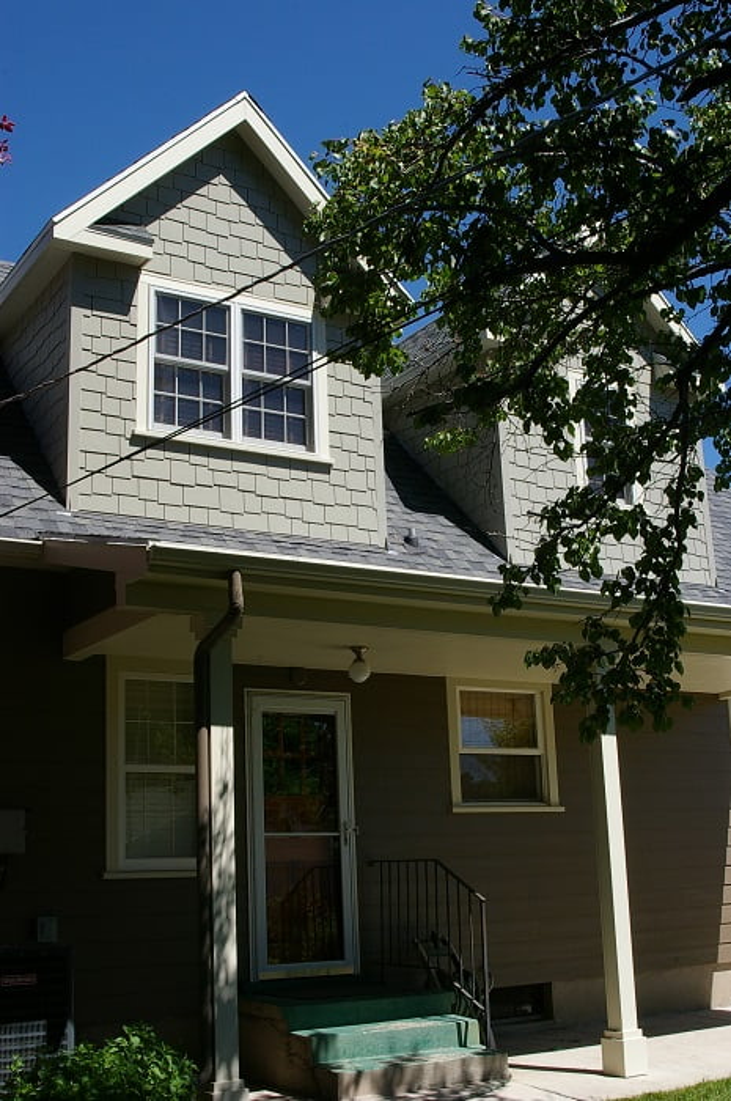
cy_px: 550
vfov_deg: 46.4
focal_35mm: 42
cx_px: 366
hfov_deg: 31.8
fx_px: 1282
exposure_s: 1/60
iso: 200
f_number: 16
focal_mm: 28
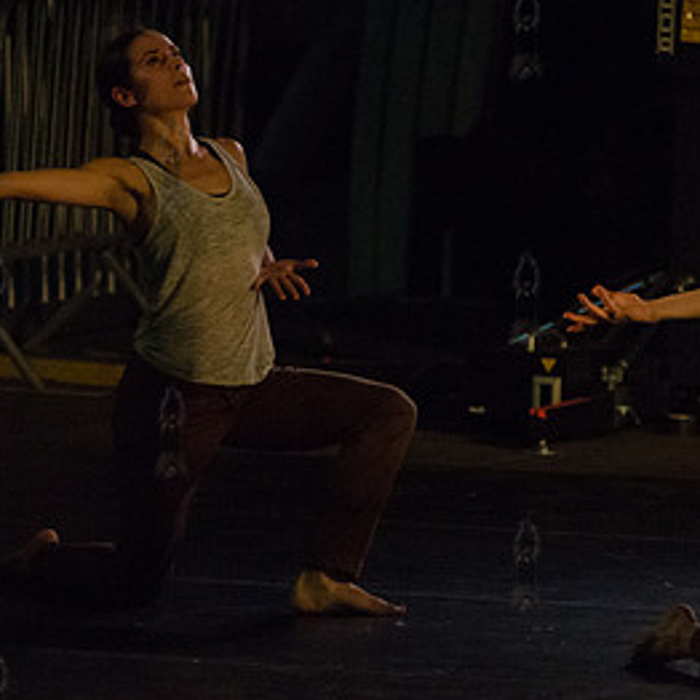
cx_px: 392
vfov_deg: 4.0
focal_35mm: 442
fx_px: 10112
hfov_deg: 4.0
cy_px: 221
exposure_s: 1/800
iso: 4000
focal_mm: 200
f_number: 2.8
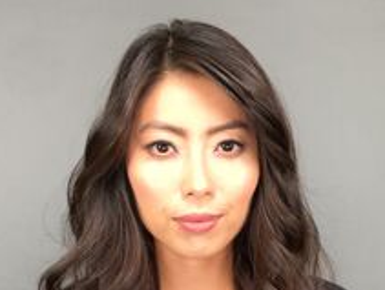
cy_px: 294
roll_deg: +0.1
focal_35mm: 65
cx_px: 221
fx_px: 724
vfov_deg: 21.8
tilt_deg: -1.8
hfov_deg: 29.7
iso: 32
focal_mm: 4.15
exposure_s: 1/60
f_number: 2.2
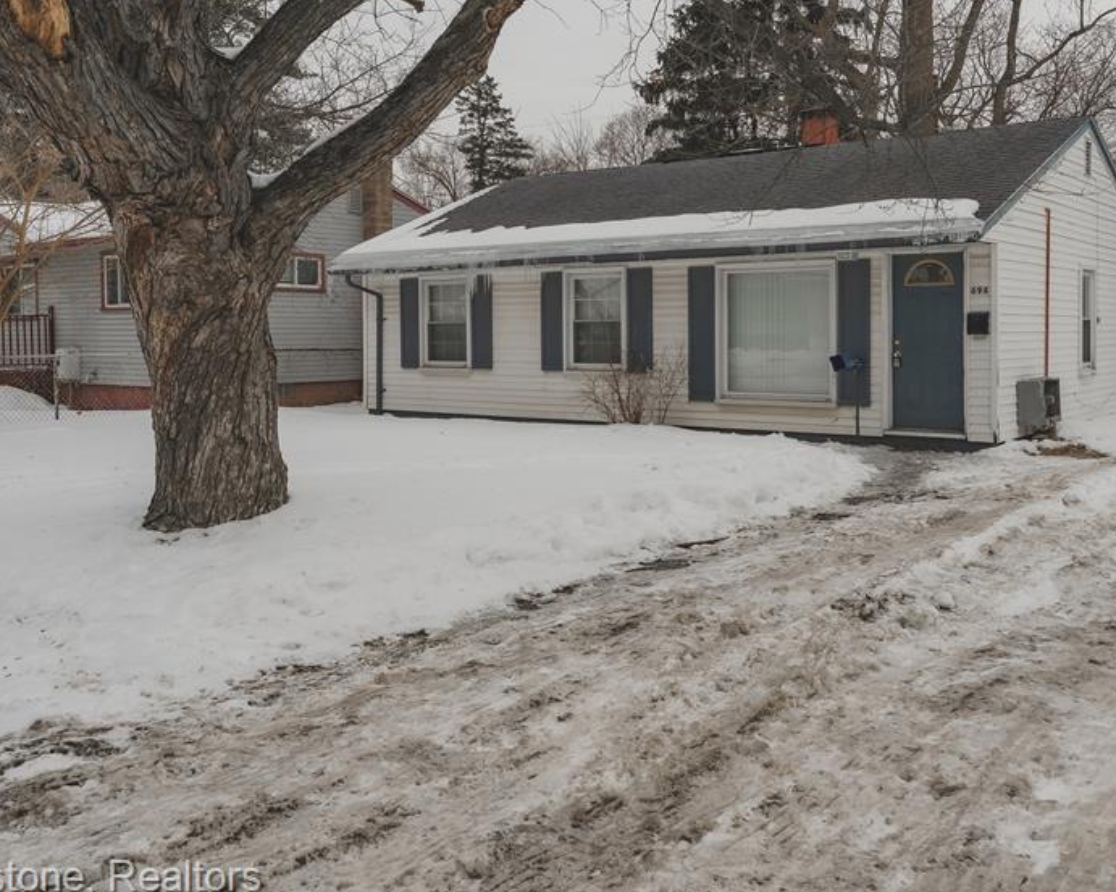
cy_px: 354
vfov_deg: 45.3
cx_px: 696
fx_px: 1061
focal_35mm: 32
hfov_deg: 54.9
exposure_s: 1/1000
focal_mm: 23.1
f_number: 10
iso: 250
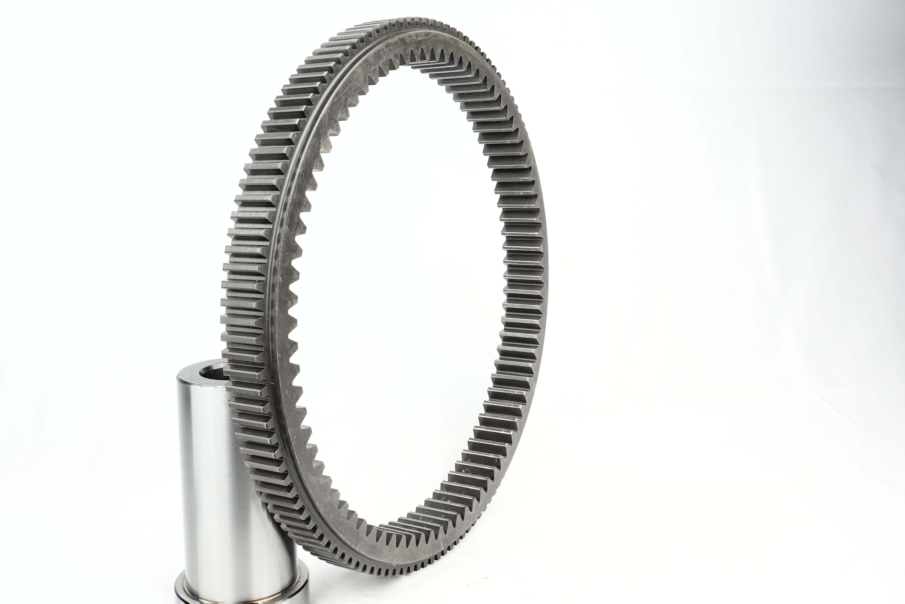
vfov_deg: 37.9
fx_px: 880
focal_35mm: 35
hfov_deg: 54.4
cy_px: 302
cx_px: 452
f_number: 9
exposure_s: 1/500
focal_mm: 35
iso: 2000
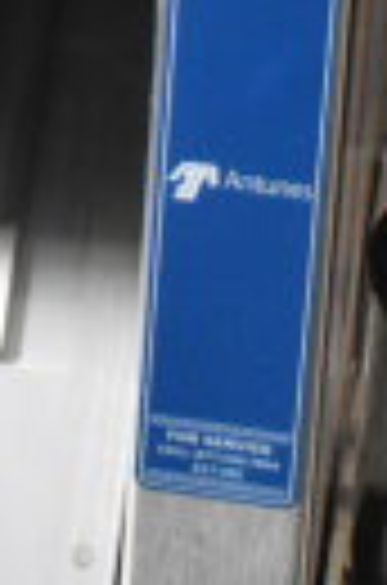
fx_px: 3948
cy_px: -727
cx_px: -360
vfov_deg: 7.9
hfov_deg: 5.5
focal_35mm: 244
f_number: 3.8
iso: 2800
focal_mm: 23
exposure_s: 1/40
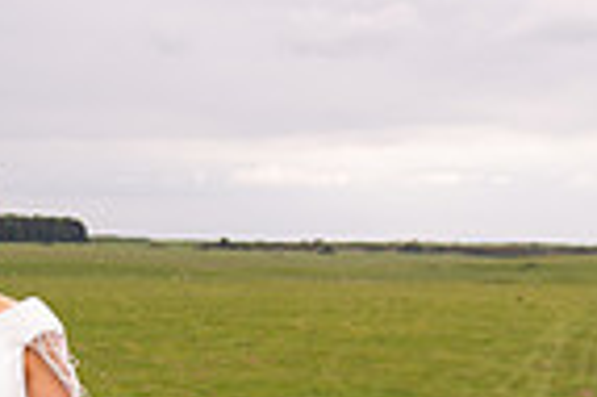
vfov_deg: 10.7
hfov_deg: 15.9
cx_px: -42
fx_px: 2087
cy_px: 470
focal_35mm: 126
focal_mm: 31
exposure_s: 1/320
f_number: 3.5
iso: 64
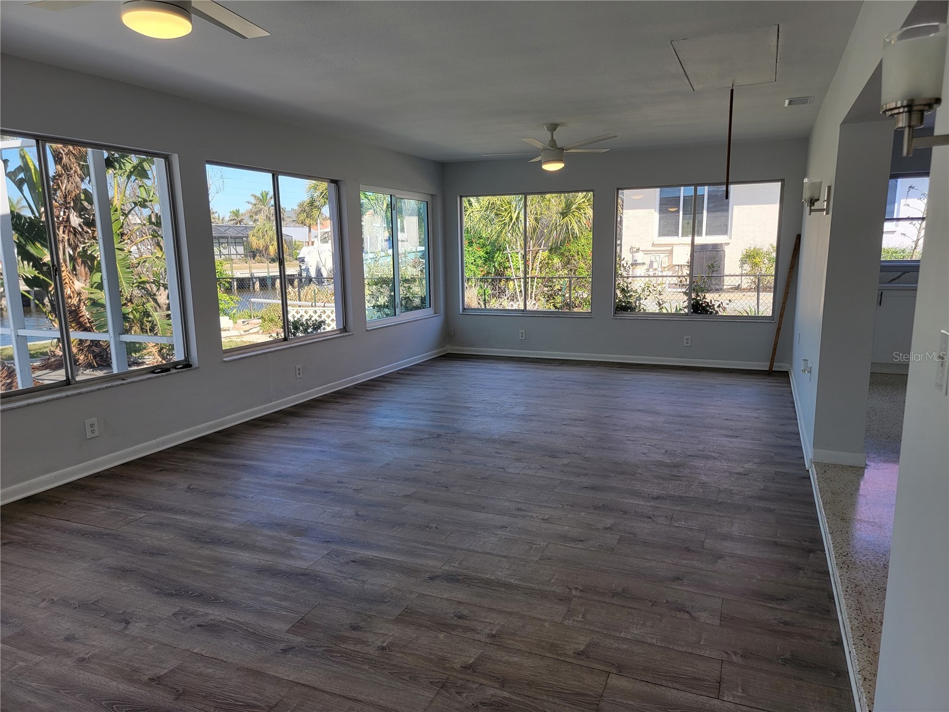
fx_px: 658
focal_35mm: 24
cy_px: 356
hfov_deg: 71.6
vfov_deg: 56.8
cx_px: 474
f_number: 1.8
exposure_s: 1/120
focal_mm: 6.7
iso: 20
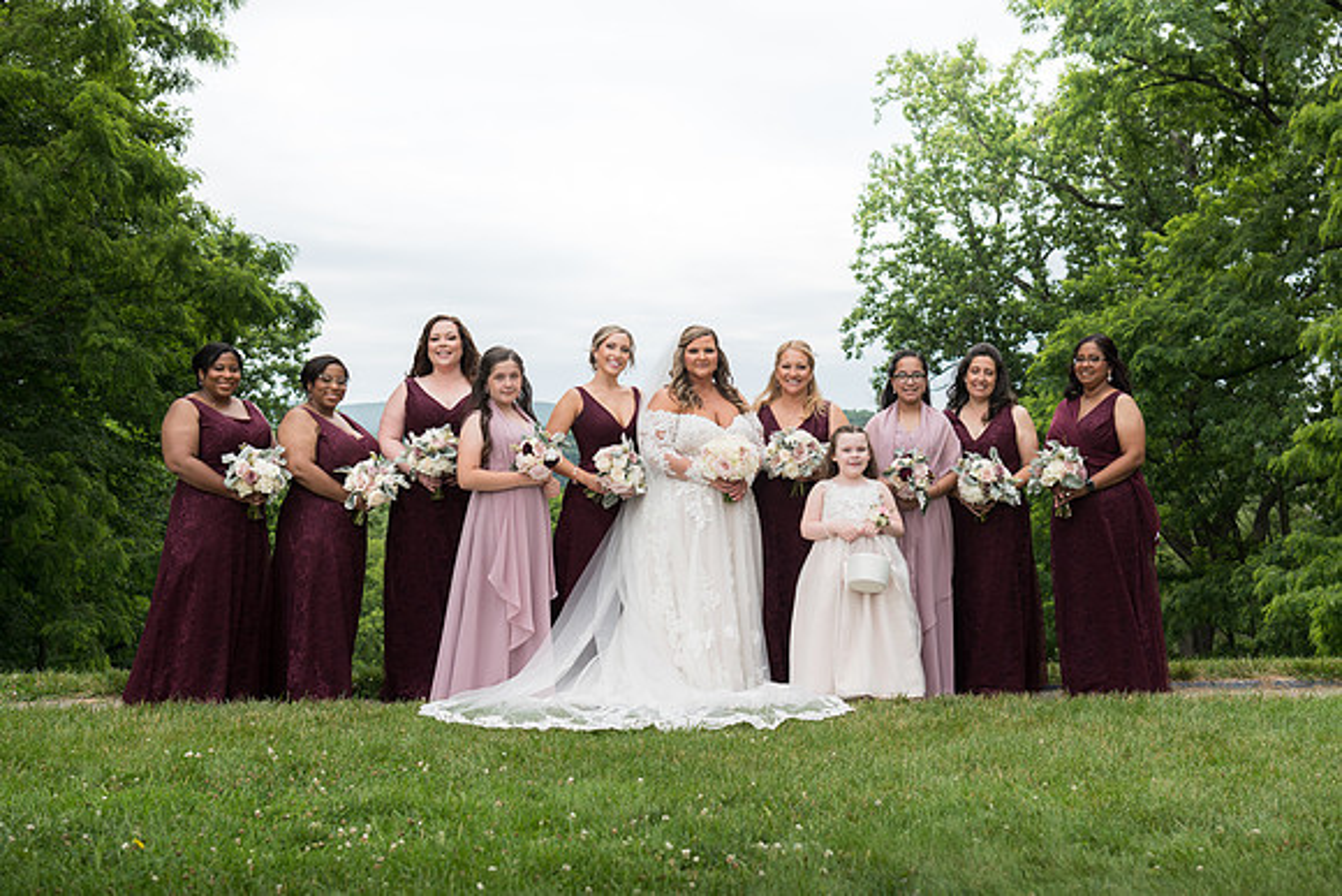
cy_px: 424
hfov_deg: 39.2
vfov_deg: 26.7
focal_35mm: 51
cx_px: 724
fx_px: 1884
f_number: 4.5
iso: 64
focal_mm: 44
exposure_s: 1/320
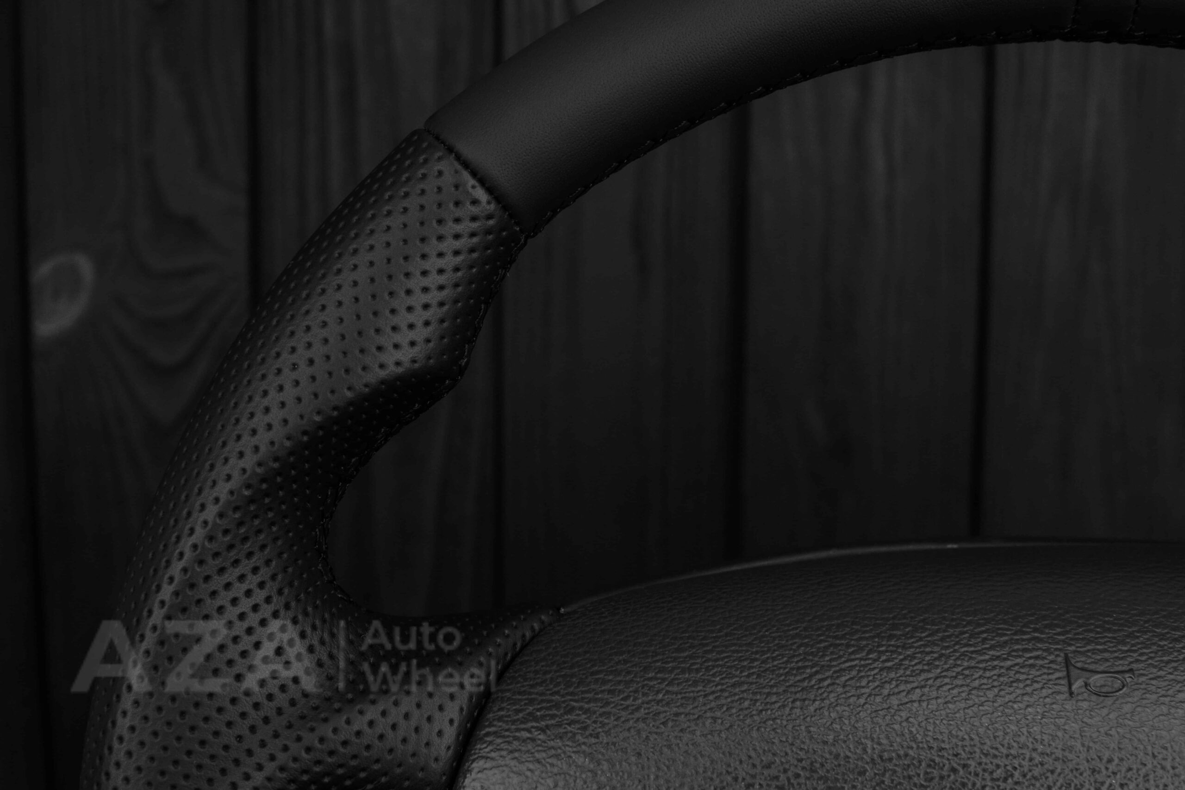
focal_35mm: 52
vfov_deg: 25.8
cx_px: 592
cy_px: 395
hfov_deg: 37.8
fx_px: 1728
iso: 500
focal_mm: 35
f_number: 6.3
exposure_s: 1/125
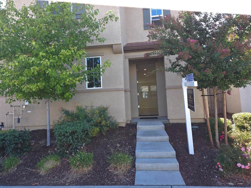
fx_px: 167
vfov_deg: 58.9
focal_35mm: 23
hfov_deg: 73.9
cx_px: 126
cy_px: 94
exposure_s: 1/226
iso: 50
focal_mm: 6.25
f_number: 1.7
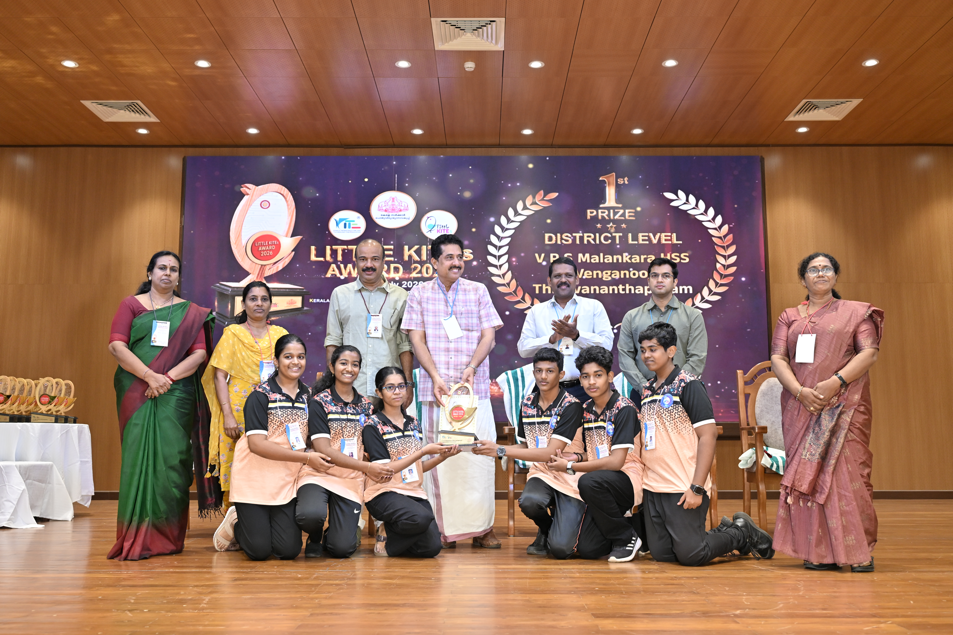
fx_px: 913
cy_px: 318
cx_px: 476
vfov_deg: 38.4
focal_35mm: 34
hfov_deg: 55.1
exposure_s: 1/125
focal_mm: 34.5
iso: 1250
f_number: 4
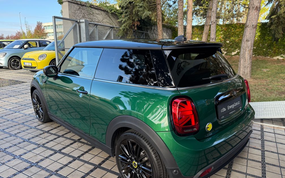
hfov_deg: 70.4
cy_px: 95
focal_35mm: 26
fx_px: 202
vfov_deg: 47.6
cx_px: 140
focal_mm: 6.76
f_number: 1.78
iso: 100
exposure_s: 1/395
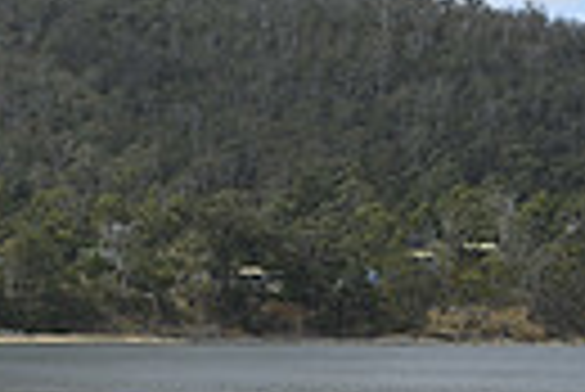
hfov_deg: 16.9
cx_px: 86
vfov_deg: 11.4
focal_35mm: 120
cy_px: 383
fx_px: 1952
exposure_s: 1/250
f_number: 8
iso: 110
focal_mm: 18
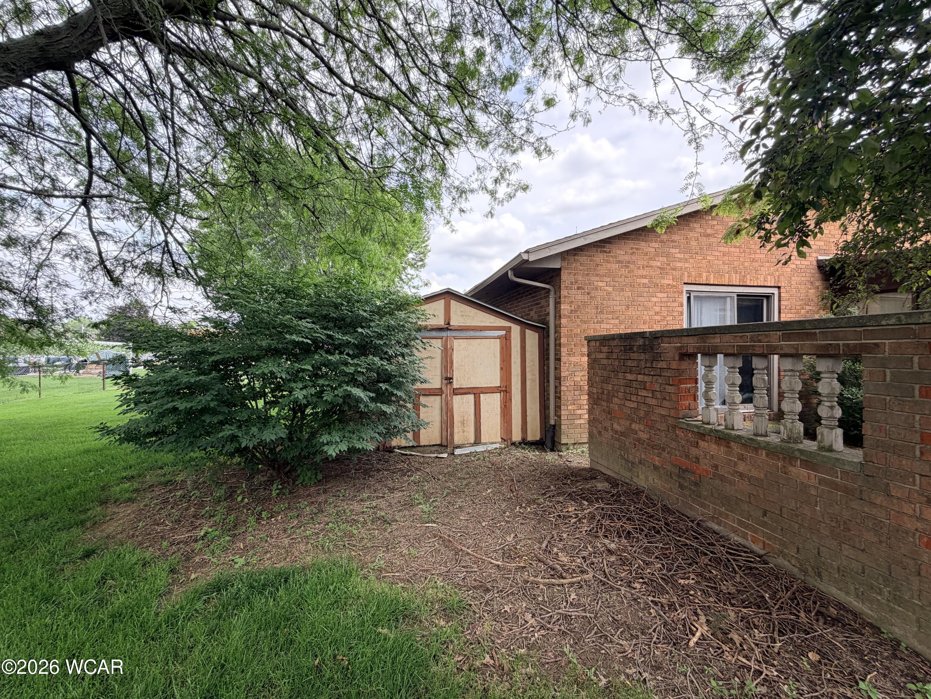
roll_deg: +0.0
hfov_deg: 102.1
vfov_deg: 85.7
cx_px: 466
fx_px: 377
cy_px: 350
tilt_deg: +0.0
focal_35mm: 14
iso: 64
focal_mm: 2.22
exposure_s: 1/502
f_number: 2.2
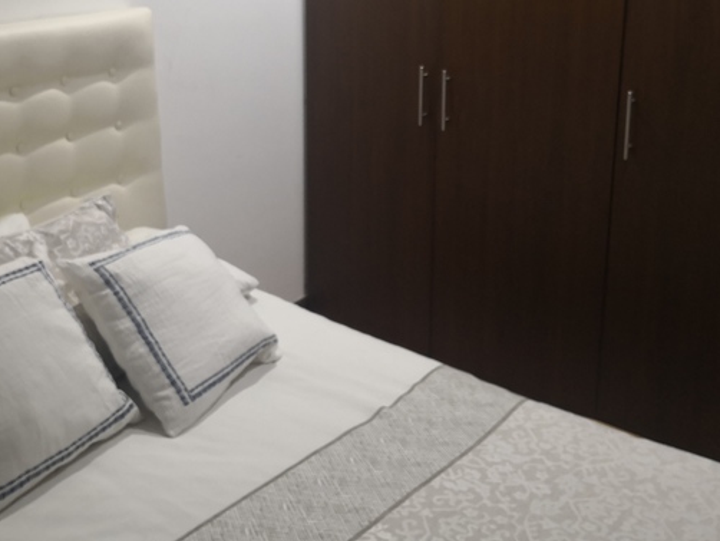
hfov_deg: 43.8
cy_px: 132
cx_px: 380
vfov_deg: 32.9
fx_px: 895
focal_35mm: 43
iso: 100
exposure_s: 1/50
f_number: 1.6
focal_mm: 3.95
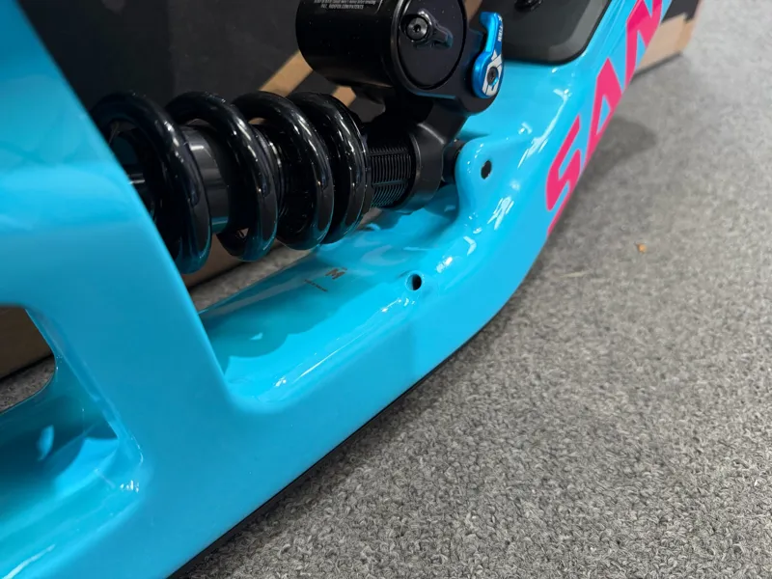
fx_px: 535
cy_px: 290
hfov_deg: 71.6
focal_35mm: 24
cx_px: 386
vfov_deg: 56.8
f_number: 1.78
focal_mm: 6.76
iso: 250
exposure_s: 1/50
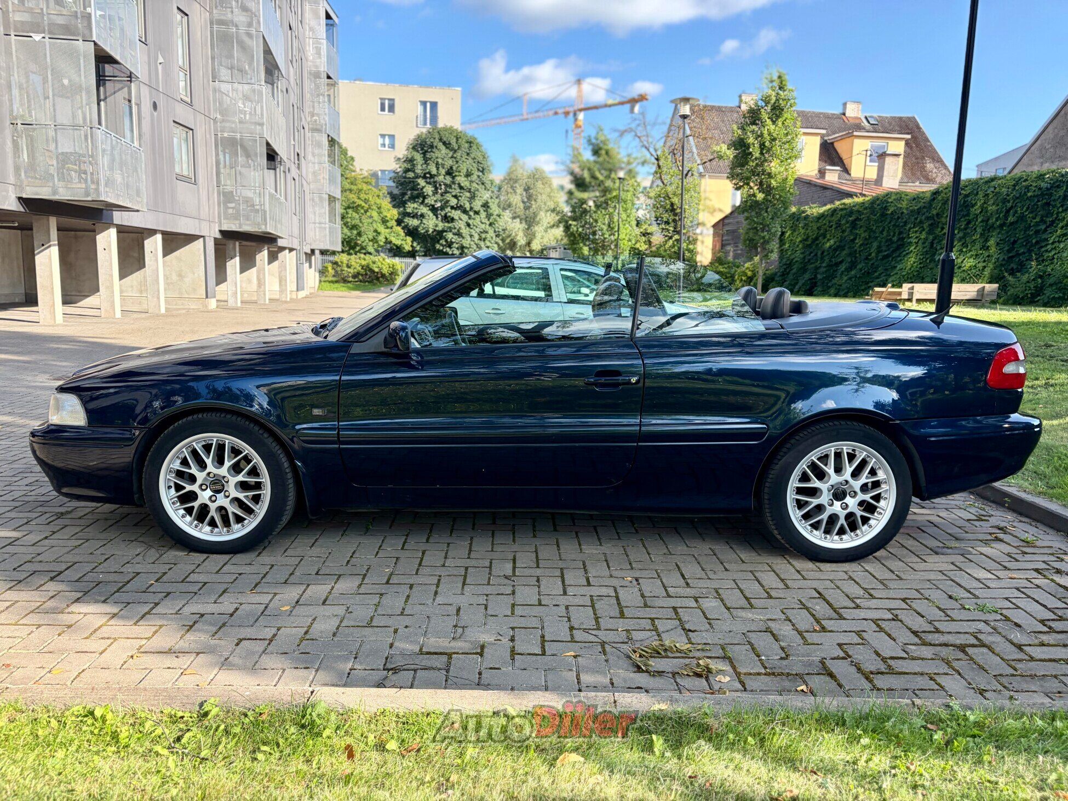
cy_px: 400
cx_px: 534
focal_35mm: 26
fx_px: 802
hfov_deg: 67.3
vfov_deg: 53.1
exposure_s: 1/830
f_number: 1.6
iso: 50
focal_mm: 5.96
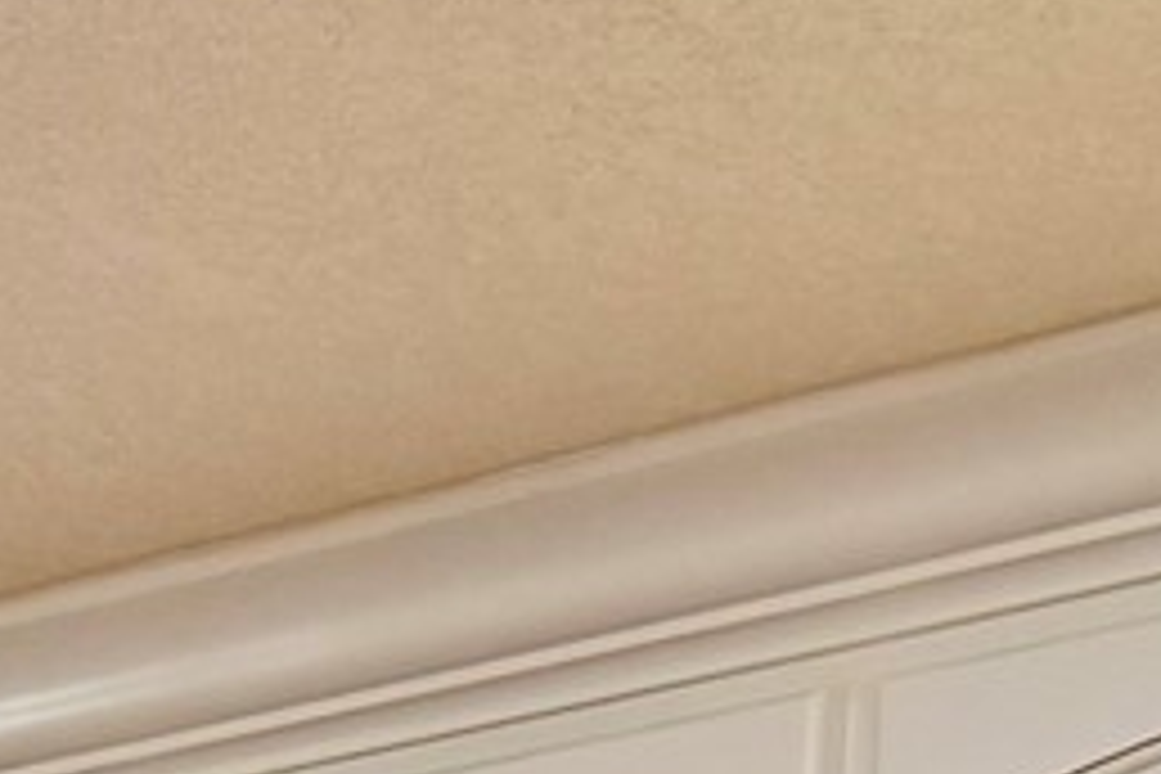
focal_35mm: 186
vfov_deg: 6.2
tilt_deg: -4.5
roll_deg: -3.1
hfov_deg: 11.0
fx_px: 5998
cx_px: 752
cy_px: 3028
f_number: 1.78
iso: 160
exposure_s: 1/60
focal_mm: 6.76
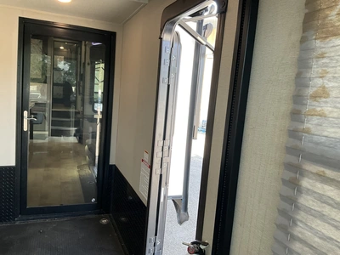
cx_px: 170
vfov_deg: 48.2
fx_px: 285
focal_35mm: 29
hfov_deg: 61.7
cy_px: 128
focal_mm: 3
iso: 64
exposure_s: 1/65
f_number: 1.8
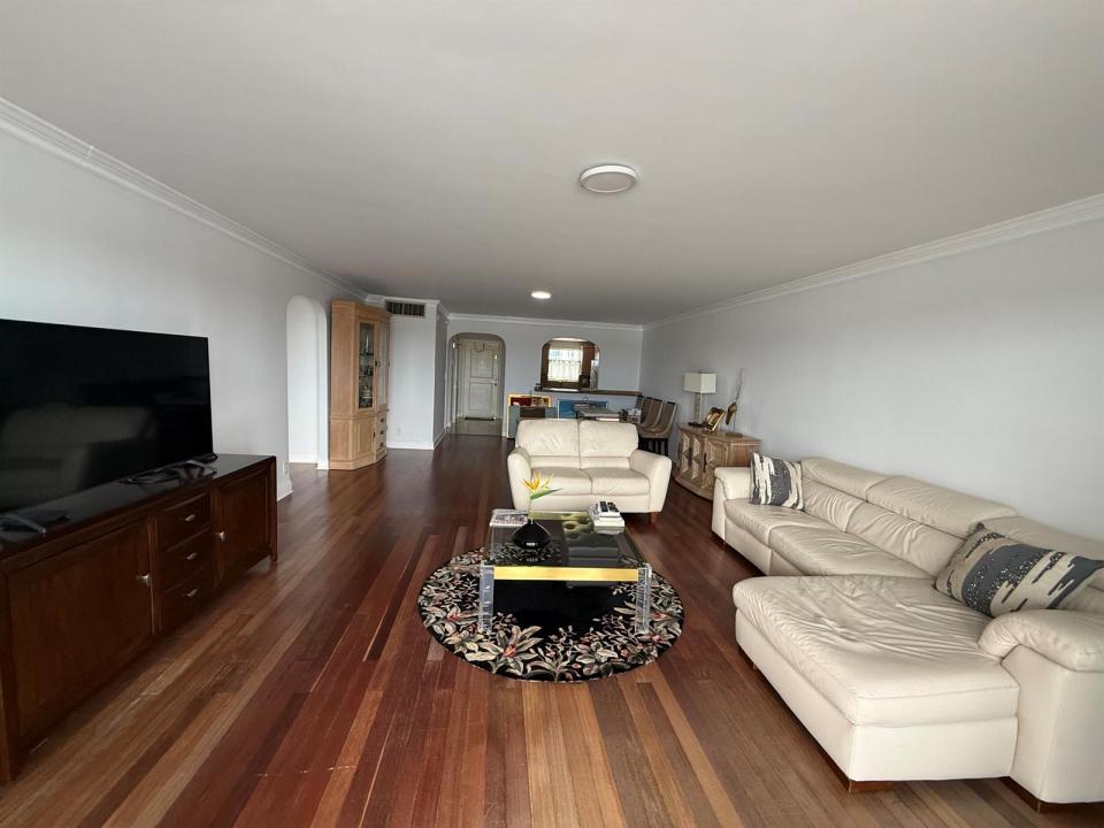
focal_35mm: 14
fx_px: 446
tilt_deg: -4.1
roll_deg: -3.0
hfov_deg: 102.1
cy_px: 414
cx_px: 552
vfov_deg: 85.7
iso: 200
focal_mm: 2.22
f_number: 2.2
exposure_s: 1/99
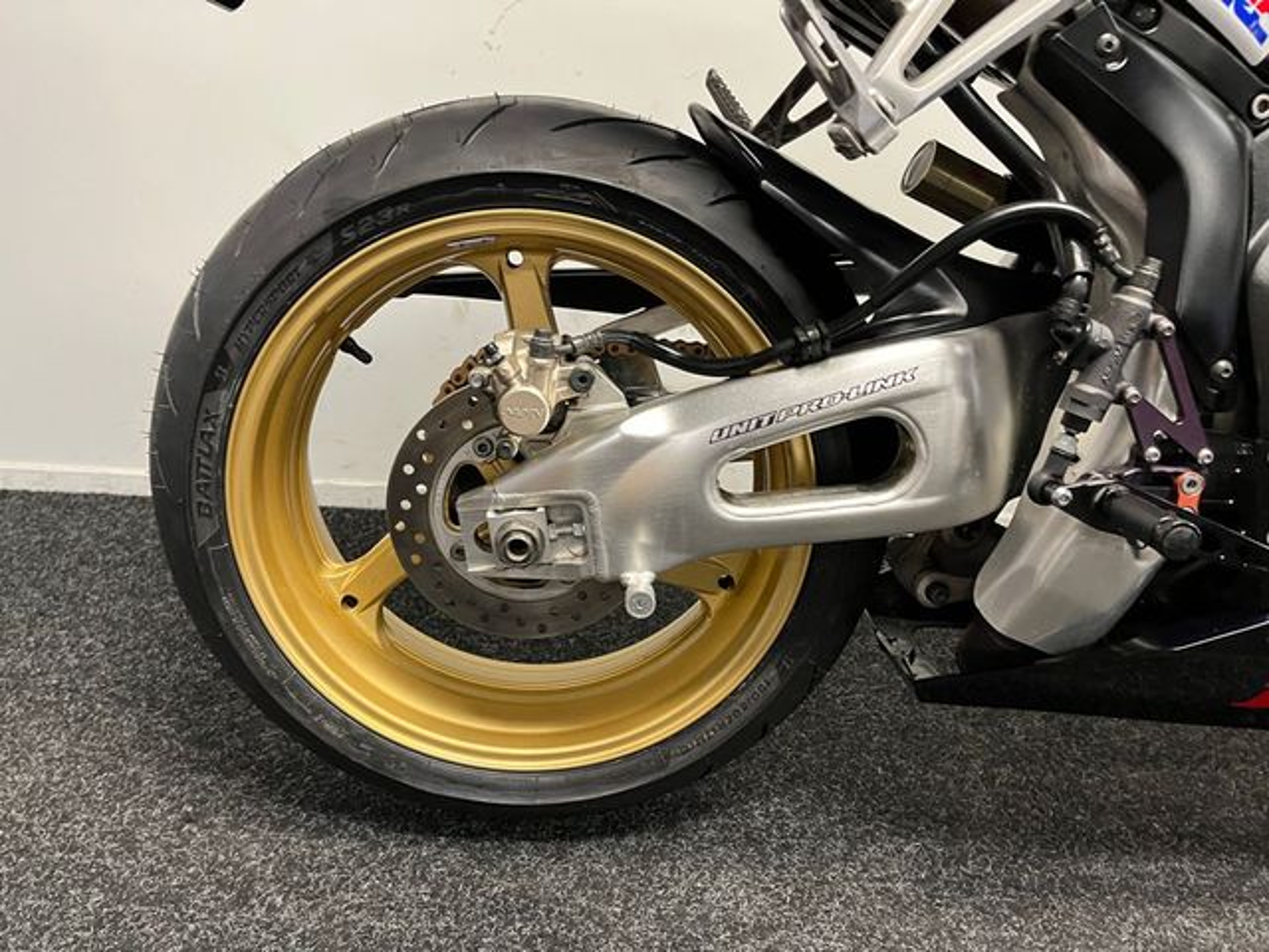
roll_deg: -4.4
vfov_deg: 53.1
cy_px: 476
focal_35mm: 26
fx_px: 953
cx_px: 634
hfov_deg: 67.3
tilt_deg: -21.4
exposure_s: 1/50
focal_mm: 5.1
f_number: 1.6
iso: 320
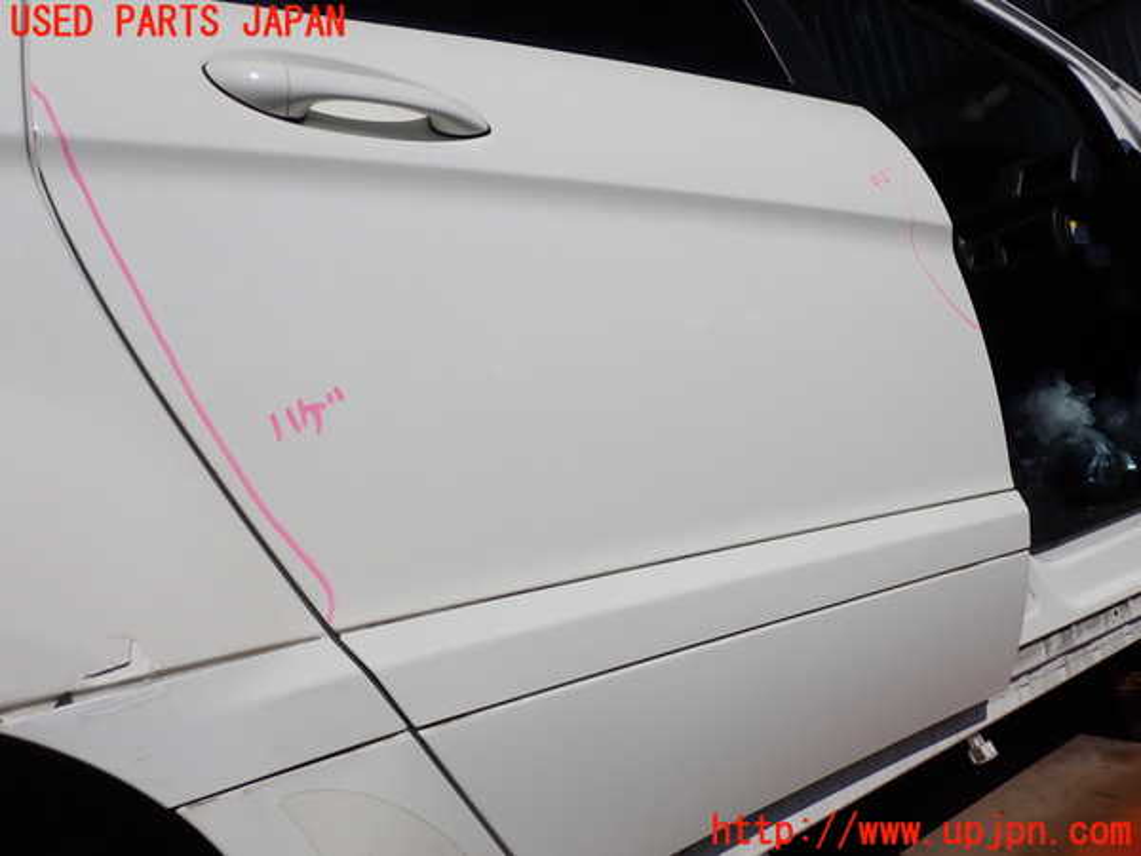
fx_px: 989
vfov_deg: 46.8
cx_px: 570
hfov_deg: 60.0
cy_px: 428
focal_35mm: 30
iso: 100
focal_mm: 5.4
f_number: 9
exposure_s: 1/640
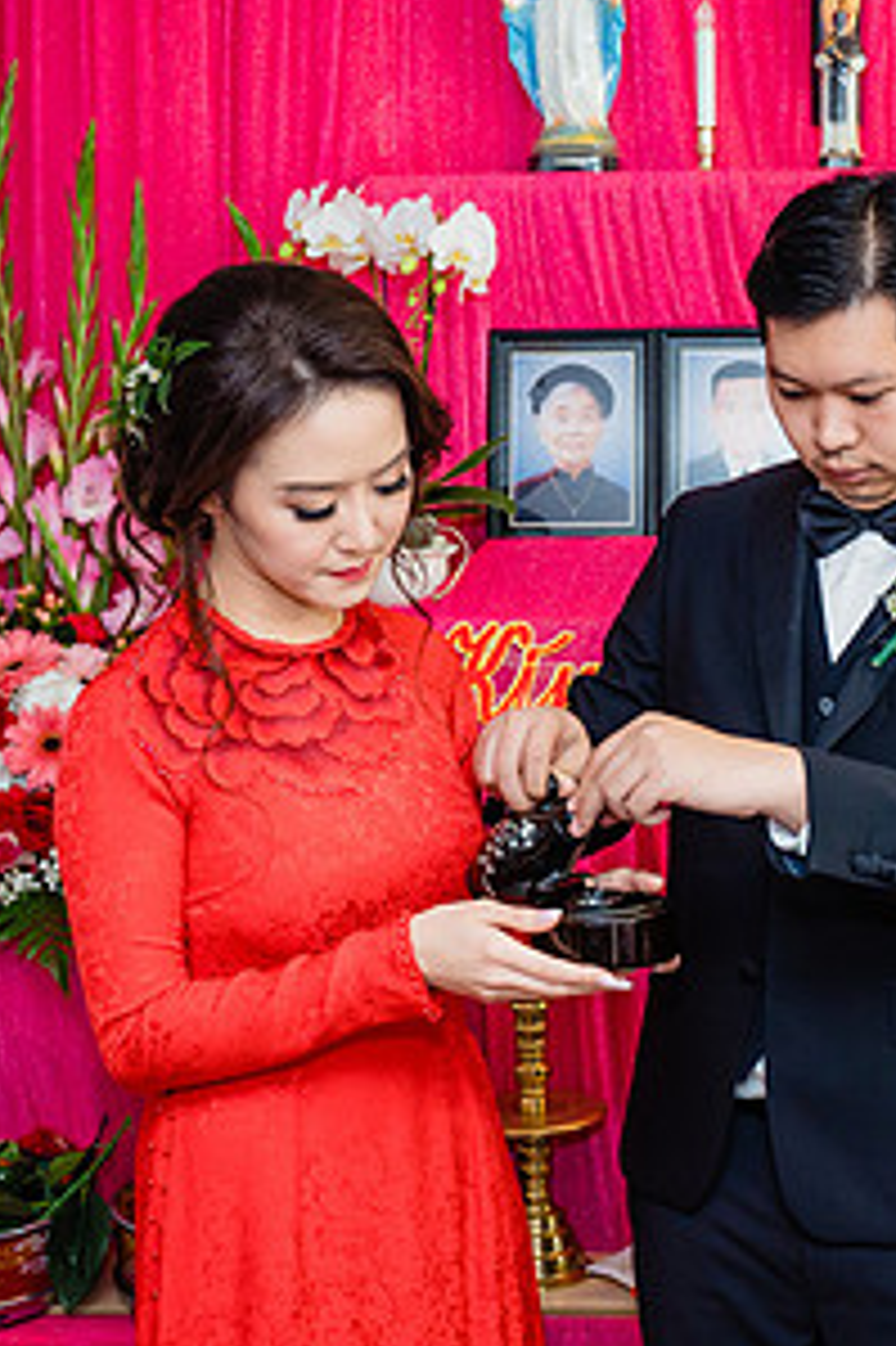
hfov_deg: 19.9
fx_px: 2467
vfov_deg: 30.5
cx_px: 920
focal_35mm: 66
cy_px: 674
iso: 800
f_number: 4
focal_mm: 30
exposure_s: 1/160
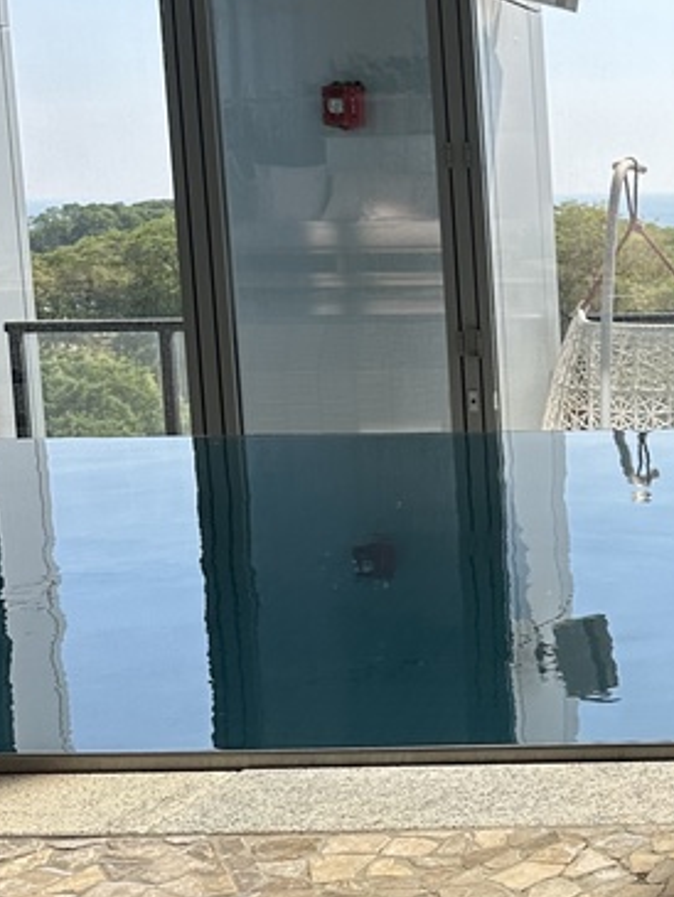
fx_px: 1842
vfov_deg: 27.4
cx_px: 959
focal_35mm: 71
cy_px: 482
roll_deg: +0.2
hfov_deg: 18.7
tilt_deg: -7.0
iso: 80
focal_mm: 6.86
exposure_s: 1/2353
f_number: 1.78
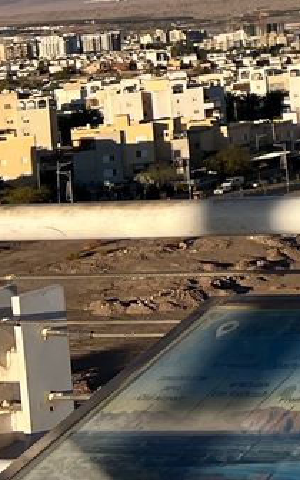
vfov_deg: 16.4
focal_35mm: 123
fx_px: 1609
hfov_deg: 8.3
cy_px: -65
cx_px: 1001
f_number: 1.5
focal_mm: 5.7
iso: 50
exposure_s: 1/6579
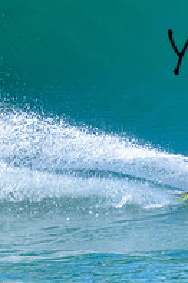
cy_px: 40
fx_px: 25941
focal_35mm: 3306
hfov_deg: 0.4
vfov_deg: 0.6
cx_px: 316
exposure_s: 1/6400
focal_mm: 1120
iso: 3200
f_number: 9
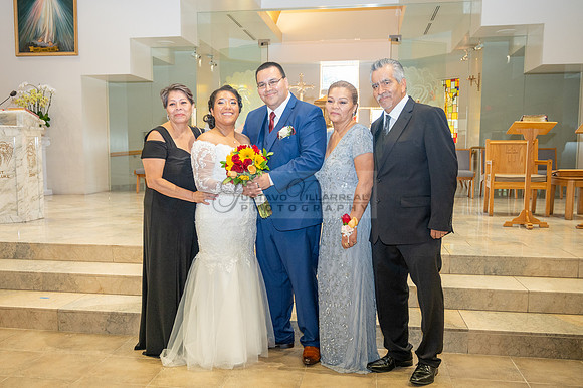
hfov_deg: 52.8
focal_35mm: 36
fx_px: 586
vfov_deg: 36.6
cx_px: 263
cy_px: 213
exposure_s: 1/80
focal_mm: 33
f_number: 4
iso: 2500
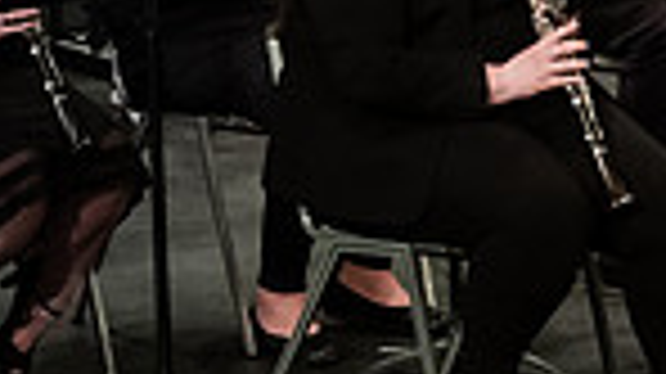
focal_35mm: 737
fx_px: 13006
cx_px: 504
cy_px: 2
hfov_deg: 2.9
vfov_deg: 1.6
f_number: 3.2
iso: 4000
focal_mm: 180
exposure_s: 1/200
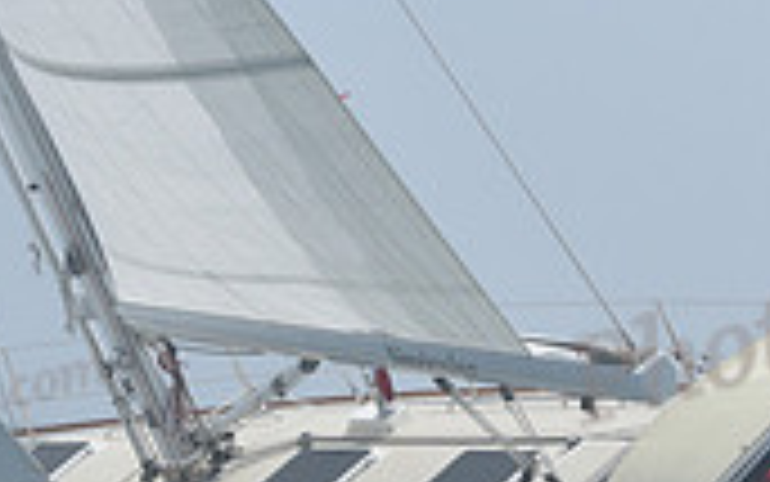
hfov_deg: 8.7
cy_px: 137
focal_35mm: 242
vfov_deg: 5.4
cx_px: 342
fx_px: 5080
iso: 320
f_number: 10
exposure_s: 1/1000
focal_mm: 70
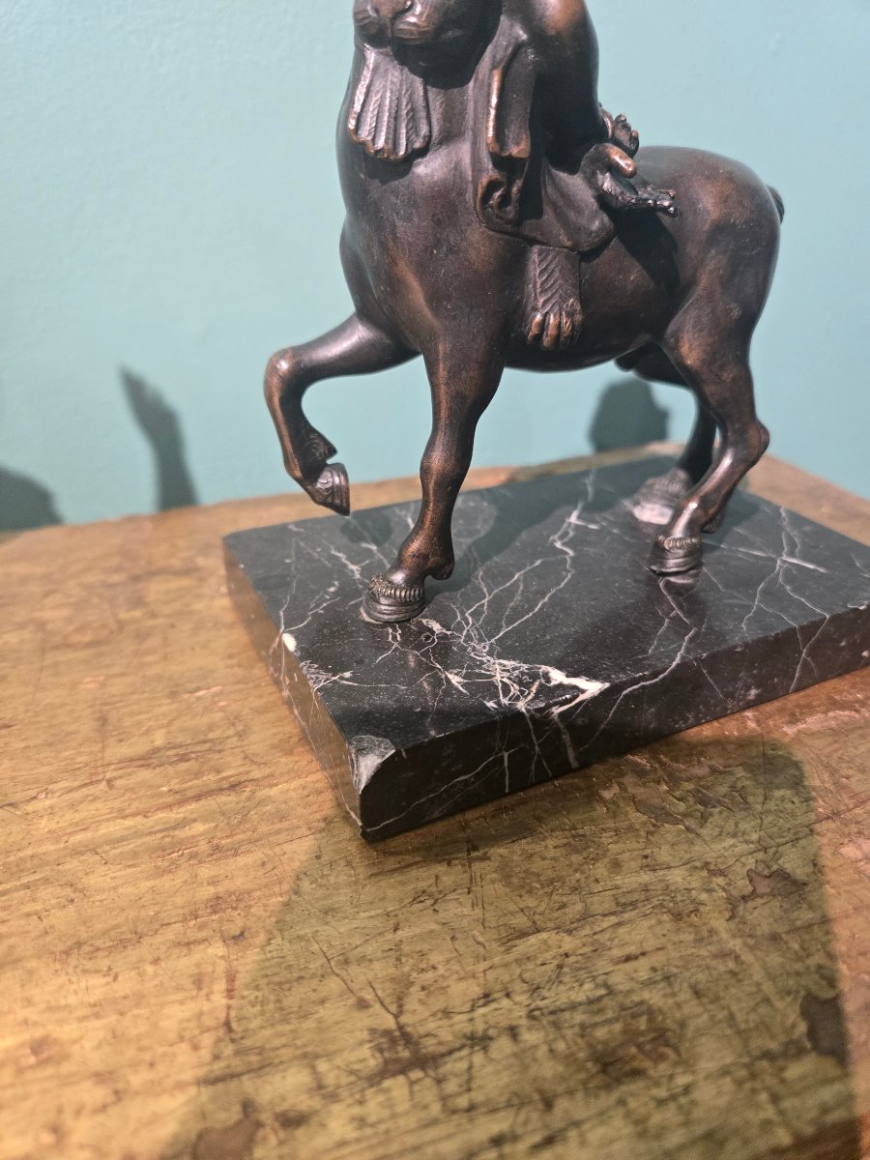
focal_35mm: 23
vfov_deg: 73.9
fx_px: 771
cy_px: 580
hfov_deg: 58.9
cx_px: 435
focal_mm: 5.4
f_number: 1.8
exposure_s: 1/100
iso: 640
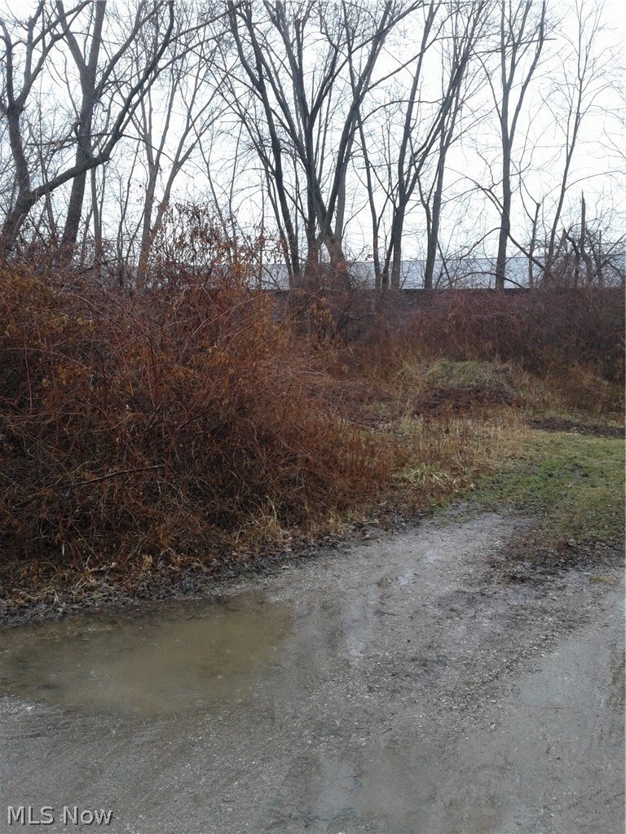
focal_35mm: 33
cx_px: 313
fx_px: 796
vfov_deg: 55.4
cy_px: 417
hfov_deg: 42.9
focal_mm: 3.3
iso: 50
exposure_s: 1/100
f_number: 2.2
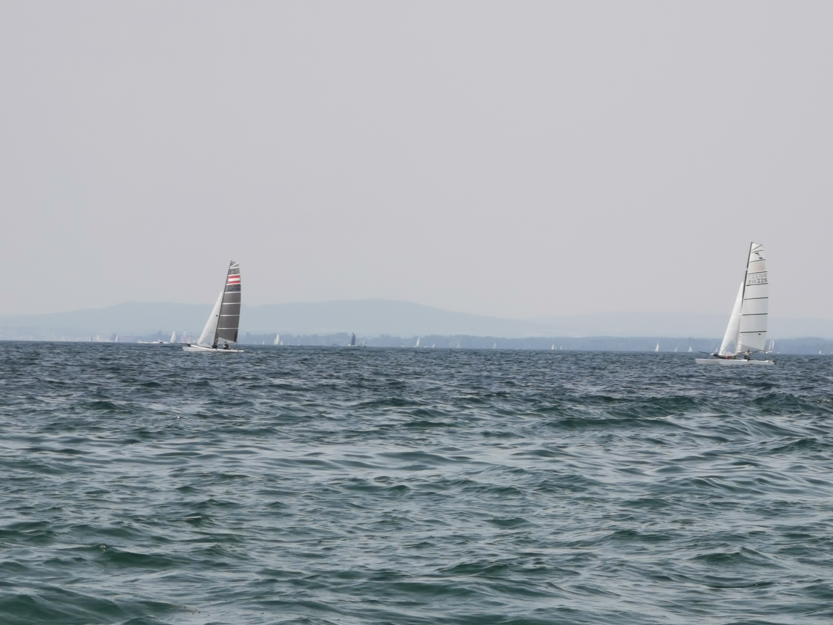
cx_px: 416
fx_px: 3730
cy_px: 312
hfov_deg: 12.7
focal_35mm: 155
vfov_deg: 9.6
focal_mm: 14.46
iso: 50
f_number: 3.4
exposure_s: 1/694
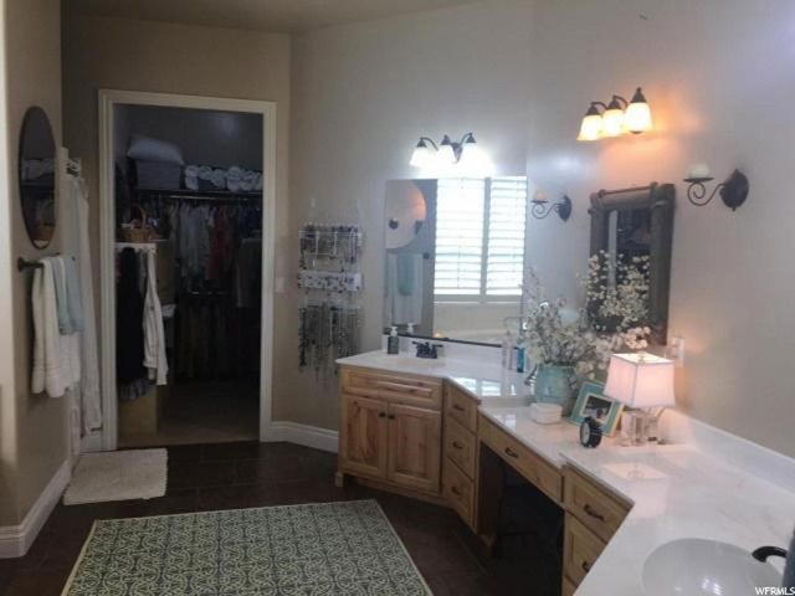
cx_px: 398
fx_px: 666
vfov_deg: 48.2
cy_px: 298
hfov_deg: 61.7
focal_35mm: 29
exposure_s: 1/60
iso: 32
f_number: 2.2
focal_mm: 4.15
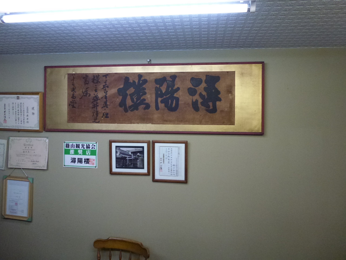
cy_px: 130
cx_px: 173
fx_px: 240
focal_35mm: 24
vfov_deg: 56.8
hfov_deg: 71.6
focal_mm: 4.3
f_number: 3.3
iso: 400
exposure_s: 1/60
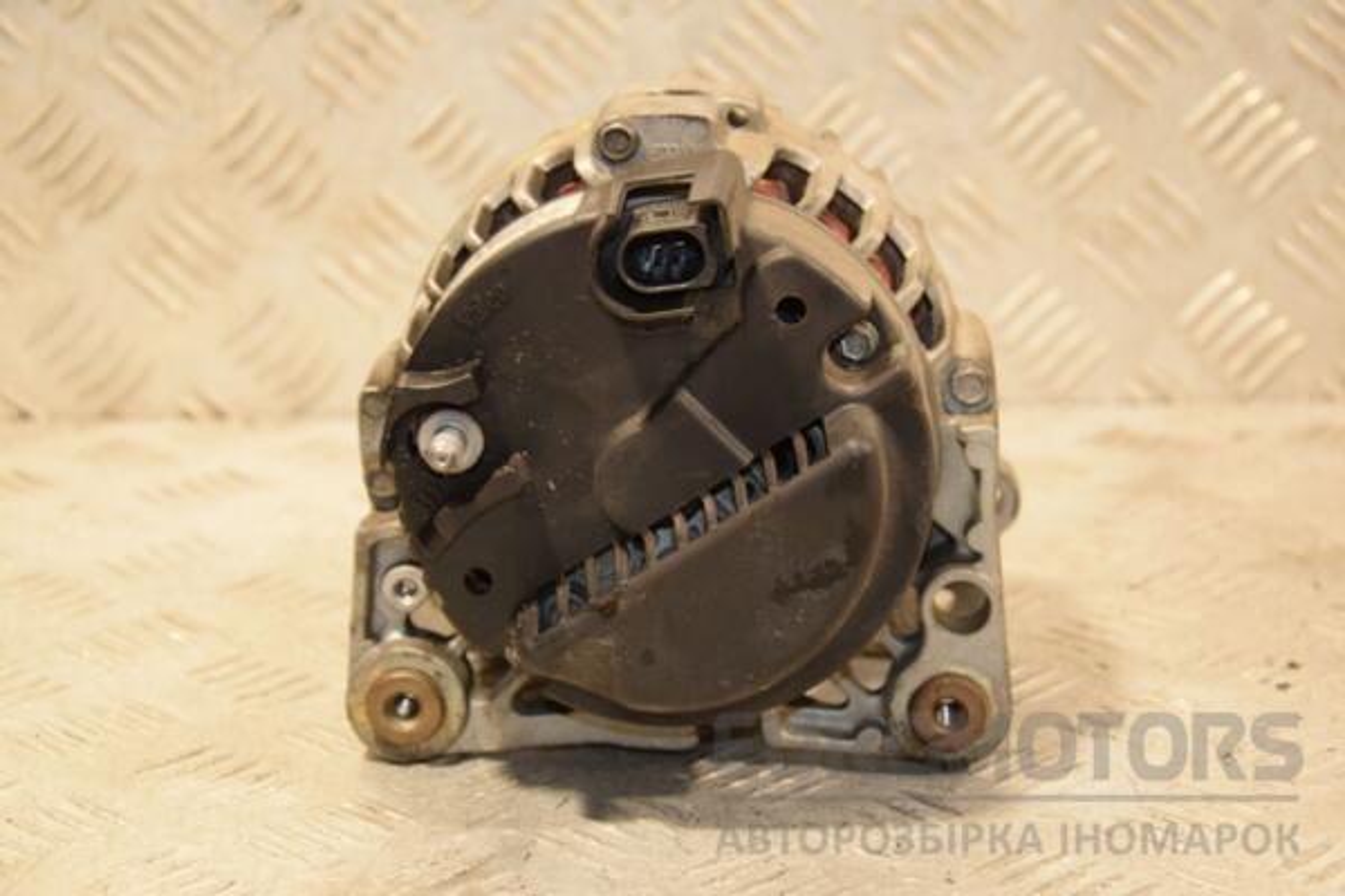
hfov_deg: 26.0
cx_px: 672
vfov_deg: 17.5
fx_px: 2914
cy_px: 448
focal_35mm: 78
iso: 800
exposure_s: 1/80
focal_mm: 52
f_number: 5
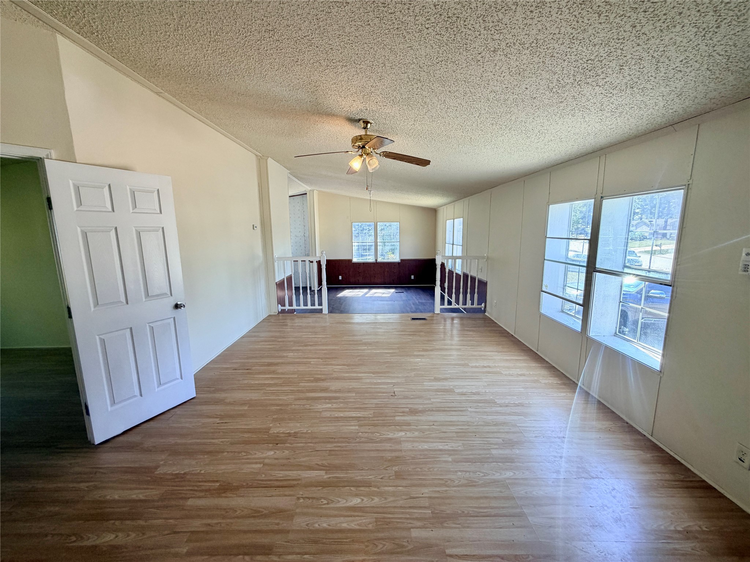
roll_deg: +1.2
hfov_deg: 102.1
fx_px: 303
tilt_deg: -10.3
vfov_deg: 85.7
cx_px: 375
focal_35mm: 14
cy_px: 281
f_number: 2.2
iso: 100
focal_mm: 2.22
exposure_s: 1/120
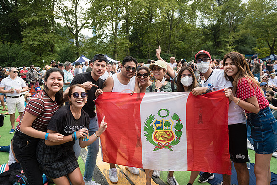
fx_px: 215
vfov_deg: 46.4
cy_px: 92
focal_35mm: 28
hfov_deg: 65.5
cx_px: 138
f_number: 4.5
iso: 500
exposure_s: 1/640
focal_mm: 28
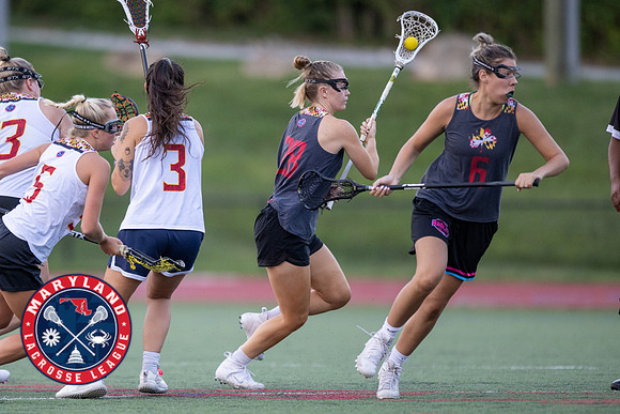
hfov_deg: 3.7
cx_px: 185
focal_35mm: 563
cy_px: 256
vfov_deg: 2.4
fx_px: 9690
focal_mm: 400
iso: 1250
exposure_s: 1/1250
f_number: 2.8
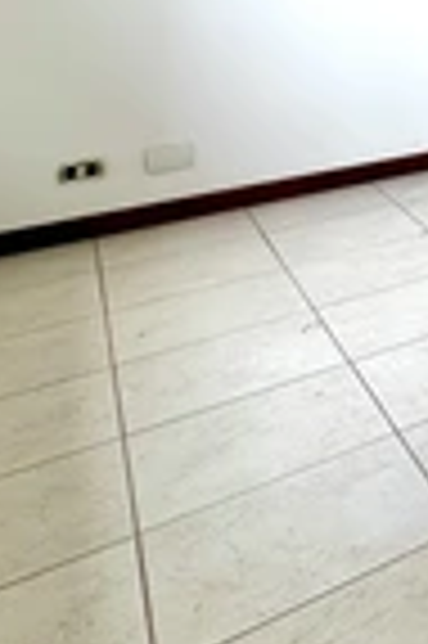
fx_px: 876
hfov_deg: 17.1
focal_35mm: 49
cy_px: -68
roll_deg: +0.9
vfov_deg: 34.7
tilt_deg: -1.5
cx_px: 919
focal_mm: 2.22
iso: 50
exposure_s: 1/99
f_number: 2.2
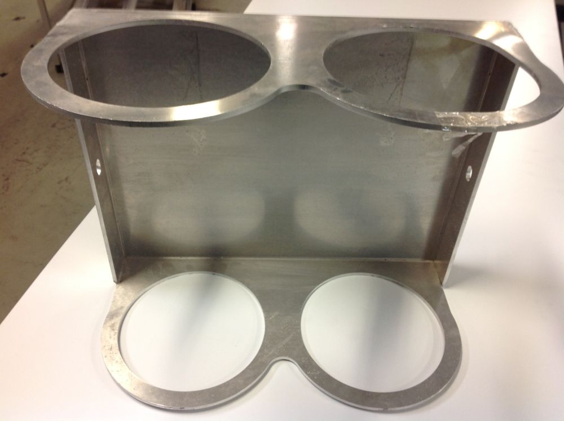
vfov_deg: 40.6
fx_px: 569
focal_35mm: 35
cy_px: 210
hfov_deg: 52.7
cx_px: 282
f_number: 2.4
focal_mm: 4.28
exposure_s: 1/17
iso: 80
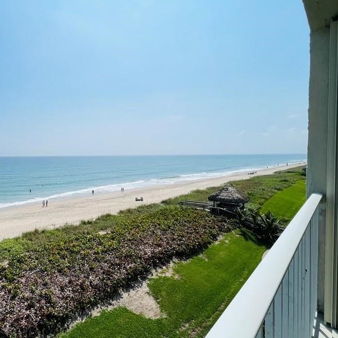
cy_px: 164
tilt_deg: -2.9
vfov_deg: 74.8
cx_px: 77
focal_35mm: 20
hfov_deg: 69.0
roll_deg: +0.4
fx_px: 221
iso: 40
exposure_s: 1/6944
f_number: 1.8
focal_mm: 1.57
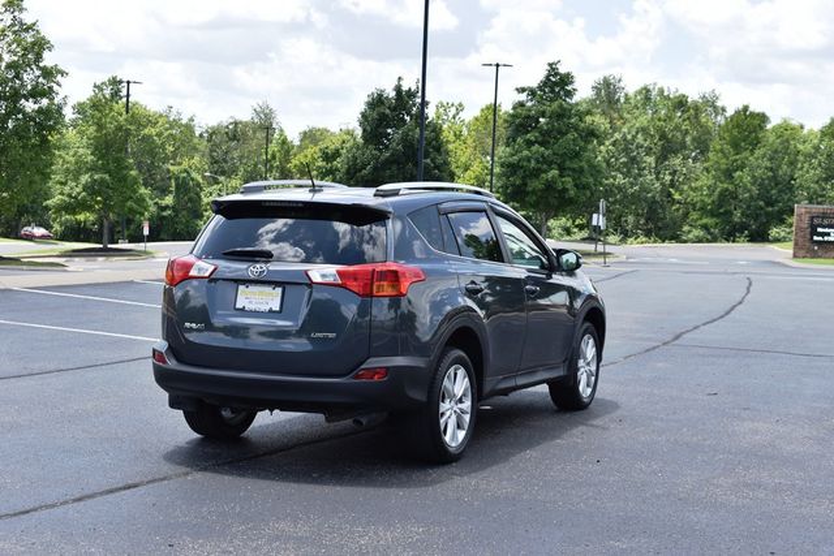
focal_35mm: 57
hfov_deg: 35.0
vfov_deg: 23.8
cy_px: 278
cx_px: 417
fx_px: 1321
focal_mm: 38
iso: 160
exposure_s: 1/250
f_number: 8
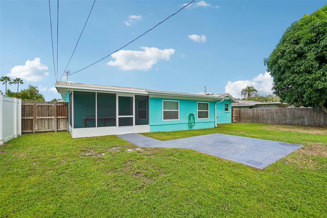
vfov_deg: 77.3
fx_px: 136
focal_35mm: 15
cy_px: 109
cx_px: 164
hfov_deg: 100.4
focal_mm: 10
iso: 100
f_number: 8
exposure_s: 1/250
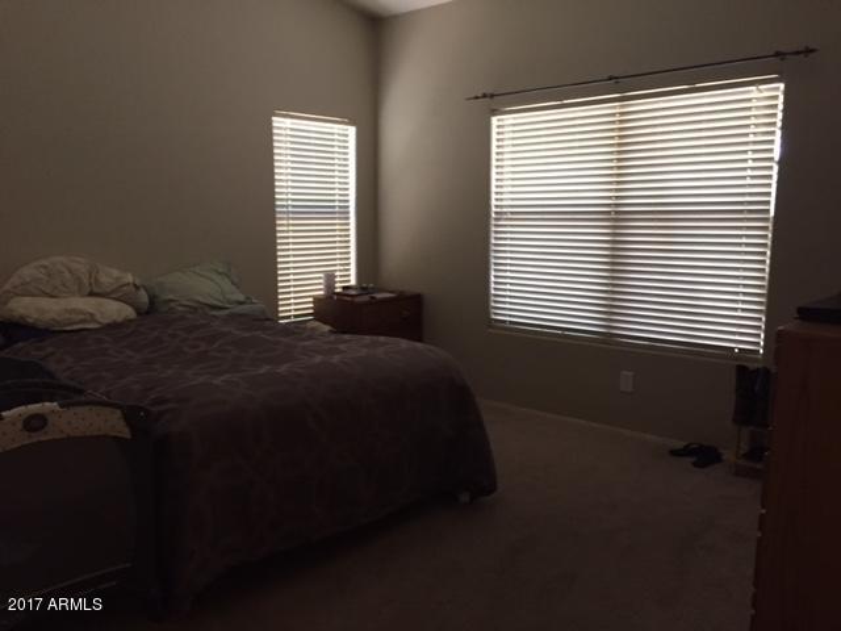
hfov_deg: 61.7
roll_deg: -0.1
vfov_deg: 48.2
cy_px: 316
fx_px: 705
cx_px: 420
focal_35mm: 29
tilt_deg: -7.7
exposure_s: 1/30
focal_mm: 4.15
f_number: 2.2
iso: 160
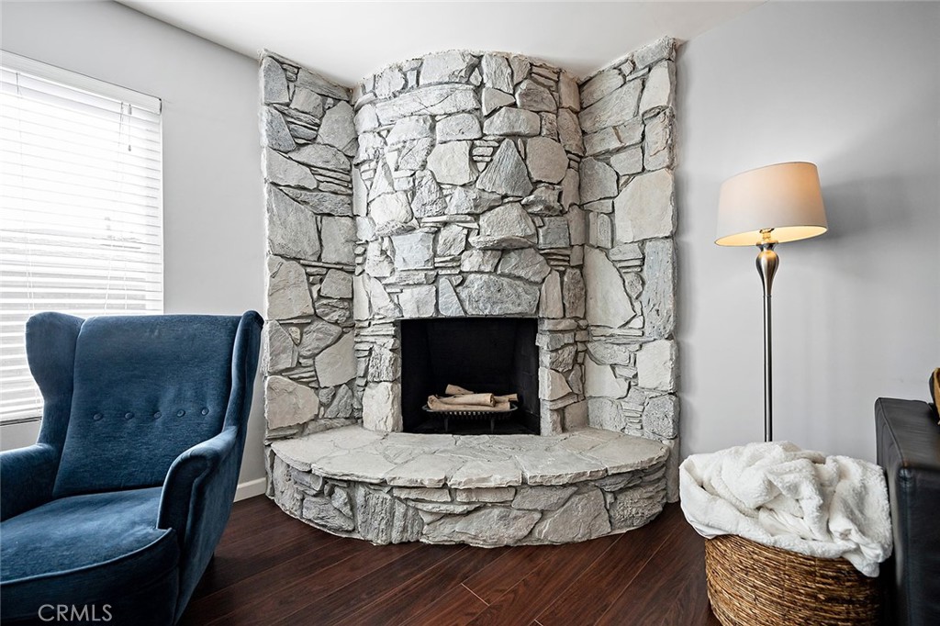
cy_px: 313
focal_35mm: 14
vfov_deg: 81.2
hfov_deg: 104.3
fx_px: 365
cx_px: 470
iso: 800
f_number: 4
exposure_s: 1/250
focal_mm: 14
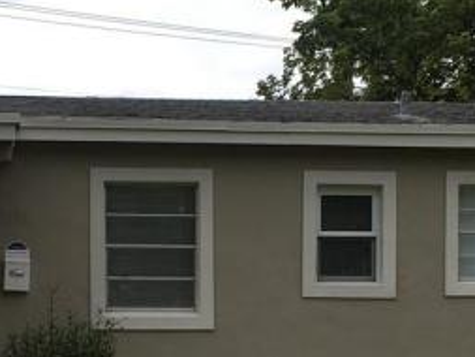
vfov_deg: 13.3
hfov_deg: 17.8
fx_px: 1510
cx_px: 176
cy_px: 372
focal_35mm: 110
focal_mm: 4.15
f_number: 2.2
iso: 25
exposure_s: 1/625
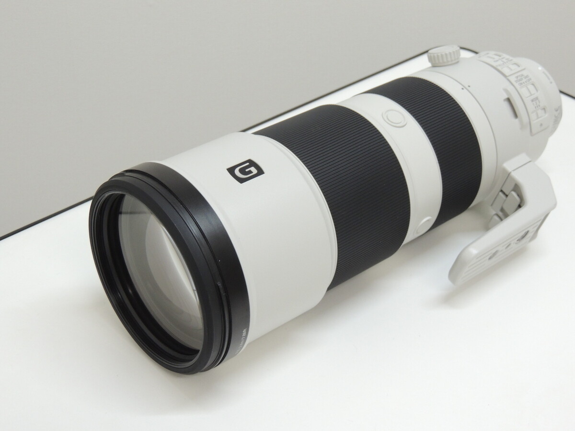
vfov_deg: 24.4
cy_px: 216
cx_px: 288
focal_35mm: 60
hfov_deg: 32.2
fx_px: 997
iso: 400
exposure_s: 1/50
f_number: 3.7
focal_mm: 10.7
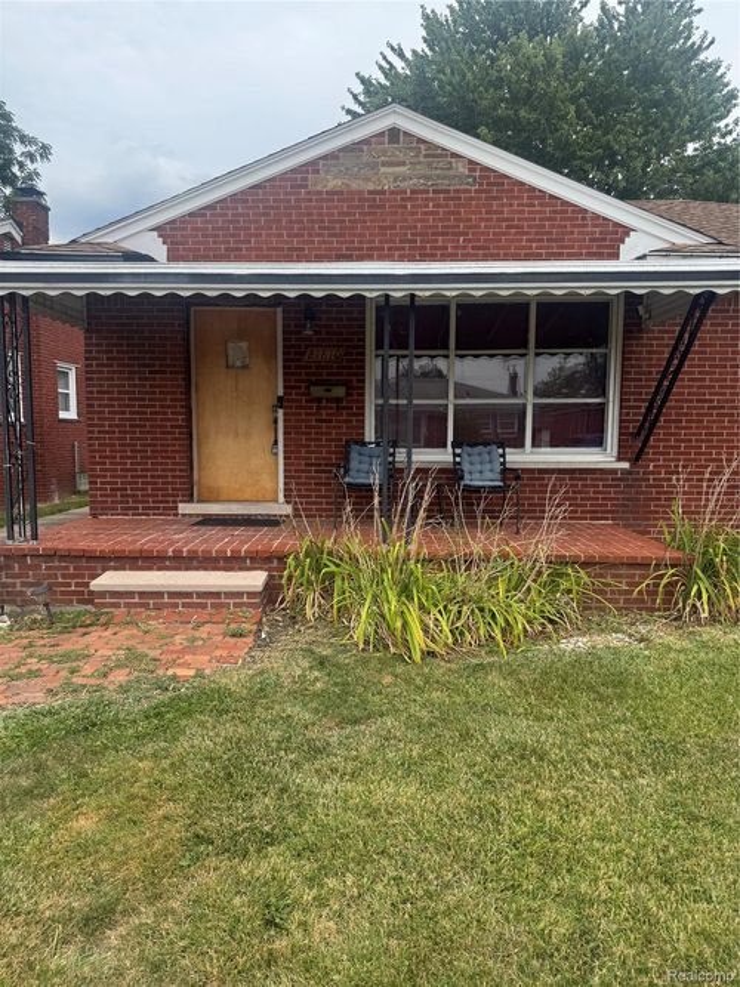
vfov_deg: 71.6
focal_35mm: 24
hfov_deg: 56.8
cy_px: 494
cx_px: 370
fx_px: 684
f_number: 1.78
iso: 80
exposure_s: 1/1151
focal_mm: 6.76
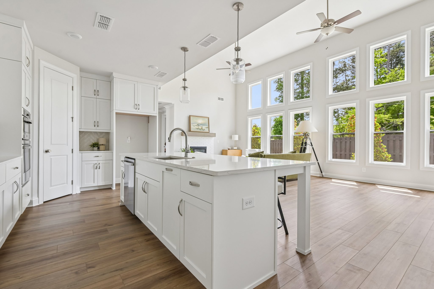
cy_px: 144
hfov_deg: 96.7
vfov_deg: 73.7
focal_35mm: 16
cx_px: 217
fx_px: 193
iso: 200
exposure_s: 1/40
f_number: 8
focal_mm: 16
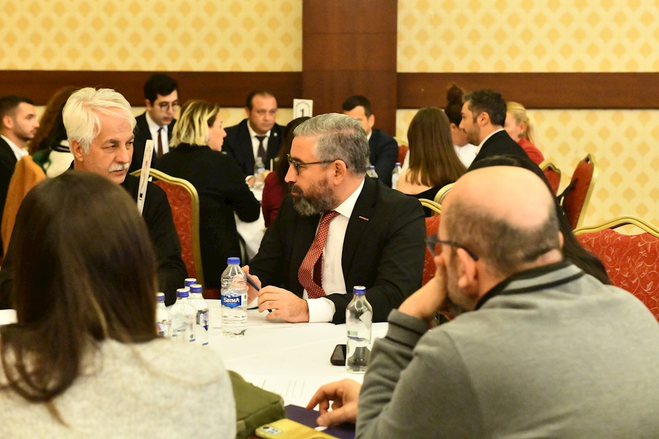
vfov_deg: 19.5
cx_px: 330
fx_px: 1281
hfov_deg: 28.8
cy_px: 220
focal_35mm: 70
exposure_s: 1/125
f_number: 5.6
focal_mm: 70
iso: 25600
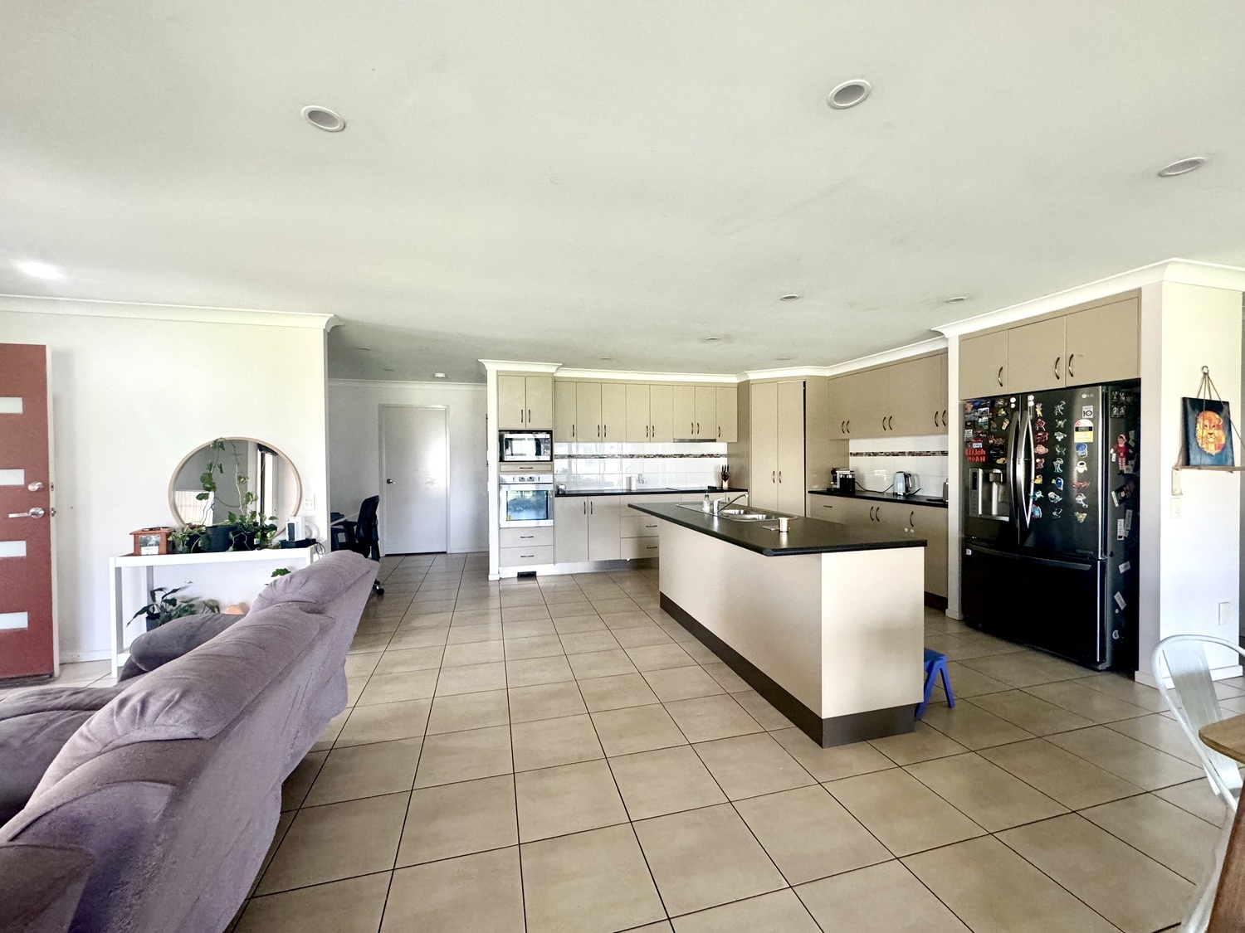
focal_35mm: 14
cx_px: 622
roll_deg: +0.7
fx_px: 504
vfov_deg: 85.7
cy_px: 466
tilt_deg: -0.2
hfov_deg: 102.1
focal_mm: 2.22
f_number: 2.2
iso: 250
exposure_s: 1/100
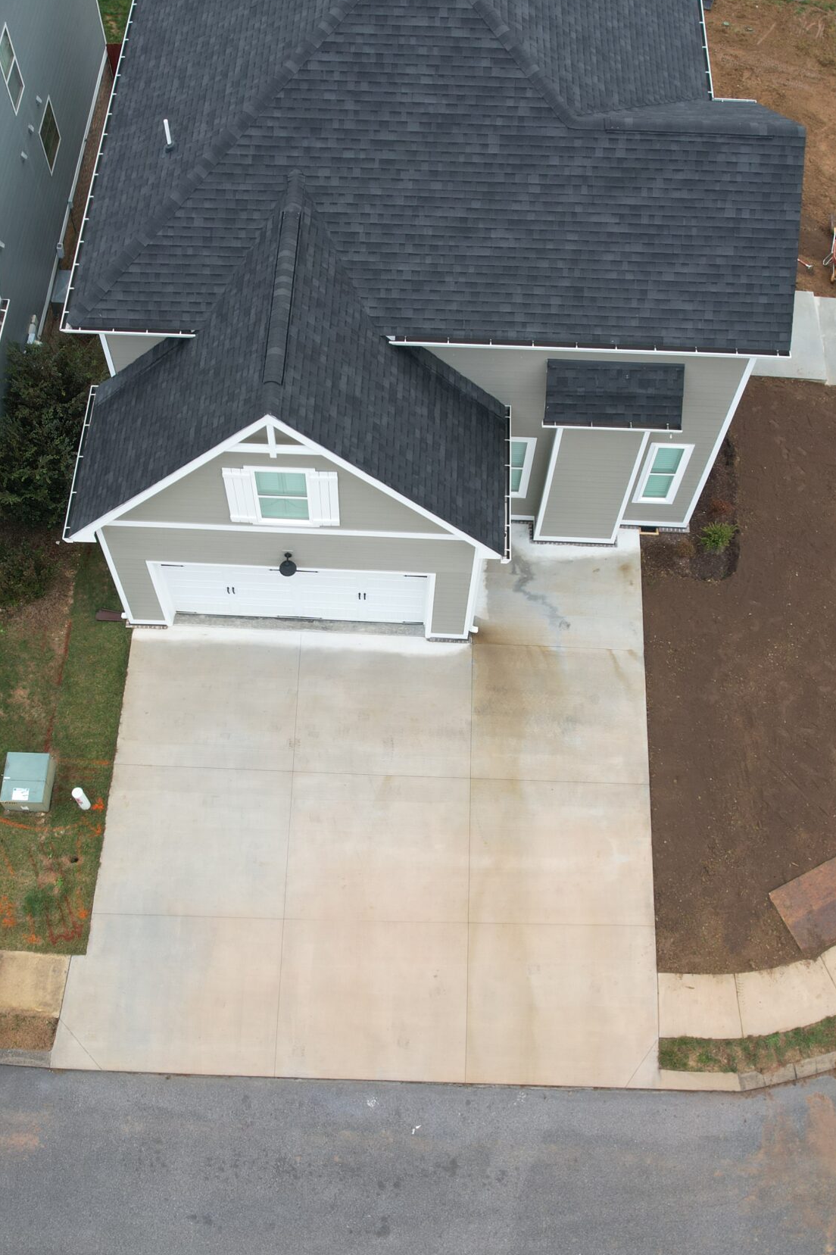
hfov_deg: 38.8
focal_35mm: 34
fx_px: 1185
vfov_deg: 55.8
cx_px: 374
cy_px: 623
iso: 100
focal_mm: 8.38
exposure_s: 1/320
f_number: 2.8
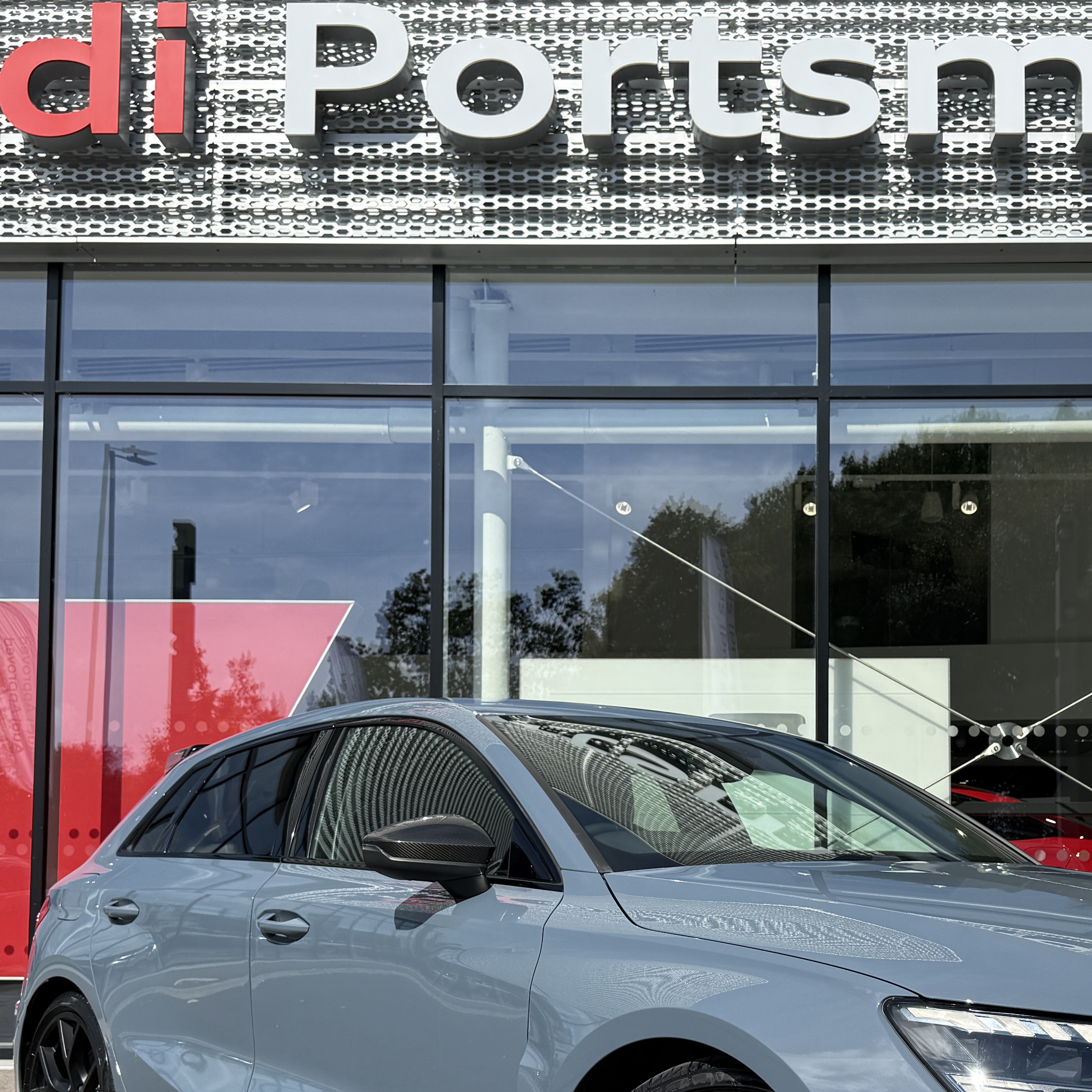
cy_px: 797
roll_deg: +0.1
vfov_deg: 37.6
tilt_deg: +3.2
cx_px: 711
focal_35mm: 44
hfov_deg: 38.0
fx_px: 1570
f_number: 1.78
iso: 80
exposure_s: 1/4975
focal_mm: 6.76
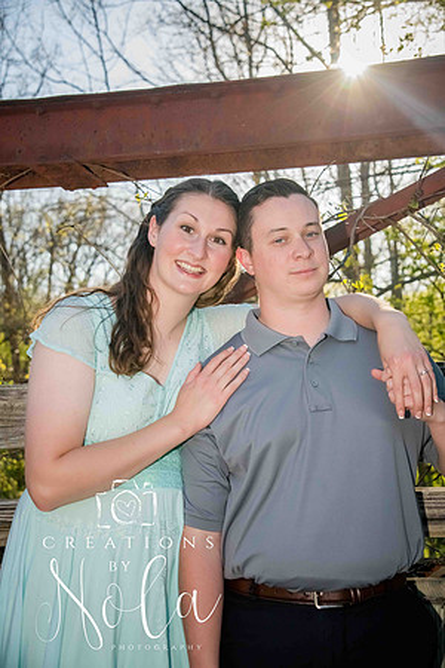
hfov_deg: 24.6
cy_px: 334
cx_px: 222
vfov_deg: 36.2
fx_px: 1020
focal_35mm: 55
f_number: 8
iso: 1600
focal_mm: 55
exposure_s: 1/1600
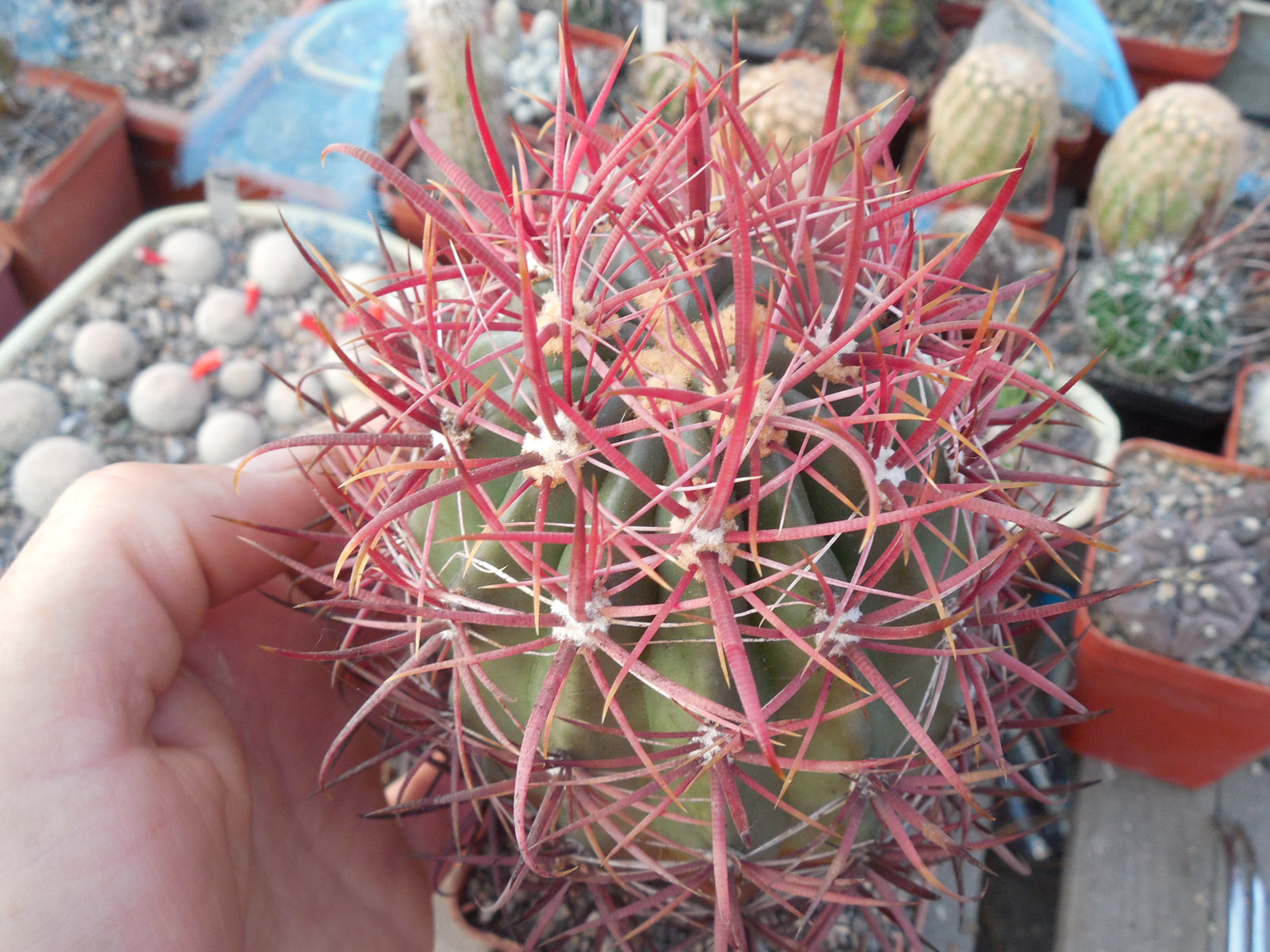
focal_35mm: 31
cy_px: 476
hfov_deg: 58.4
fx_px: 1137
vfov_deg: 45.4
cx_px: 635
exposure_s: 1/30
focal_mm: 5.6
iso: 250
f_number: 3.6
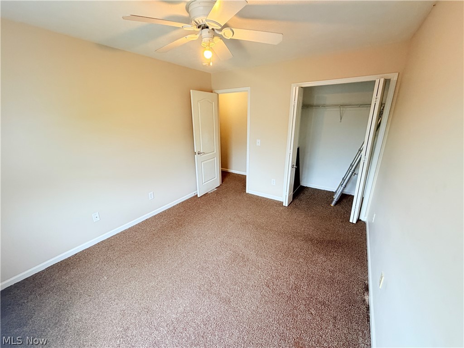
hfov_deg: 102.1
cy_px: 174
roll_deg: +0.7
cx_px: 232
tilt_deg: -18.5
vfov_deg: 85.7
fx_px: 188
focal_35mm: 14
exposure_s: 1/120
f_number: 2.2
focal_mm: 2.22
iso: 250
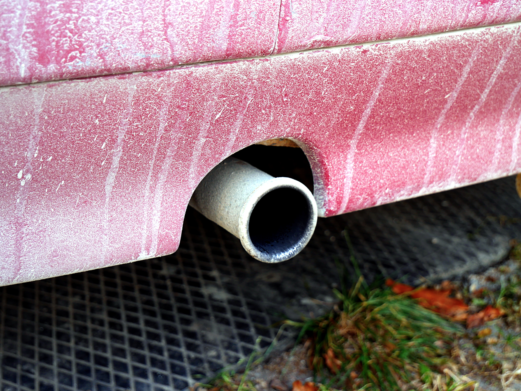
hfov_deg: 30.3
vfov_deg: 22.9
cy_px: 196
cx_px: 260
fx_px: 964
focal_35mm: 64
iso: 200
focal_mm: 32
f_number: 5
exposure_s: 1/6
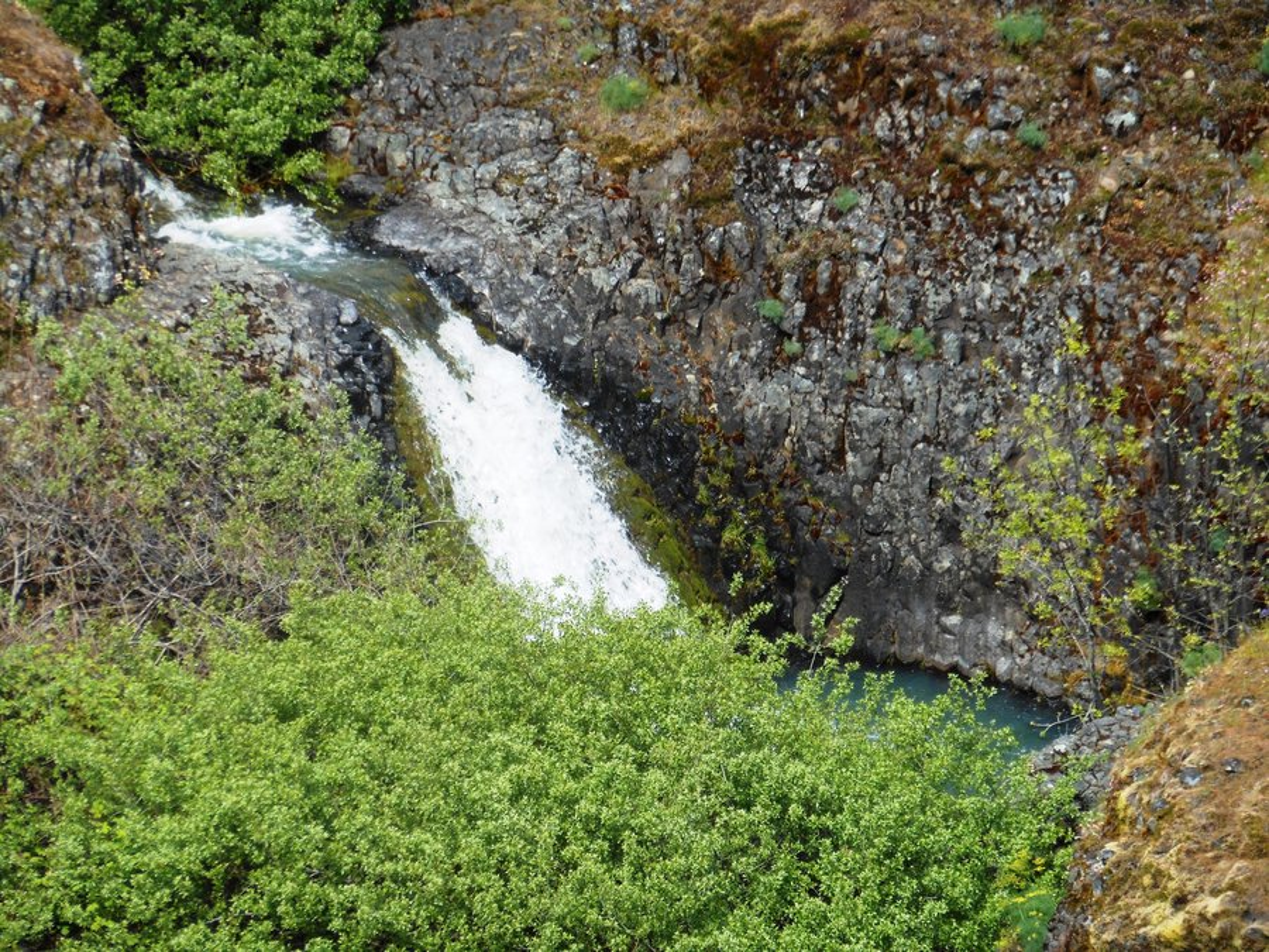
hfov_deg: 9.0
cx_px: 634
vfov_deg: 6.8
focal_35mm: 219
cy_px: 476
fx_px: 8028
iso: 80
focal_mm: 39.1
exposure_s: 1/250
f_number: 5.8
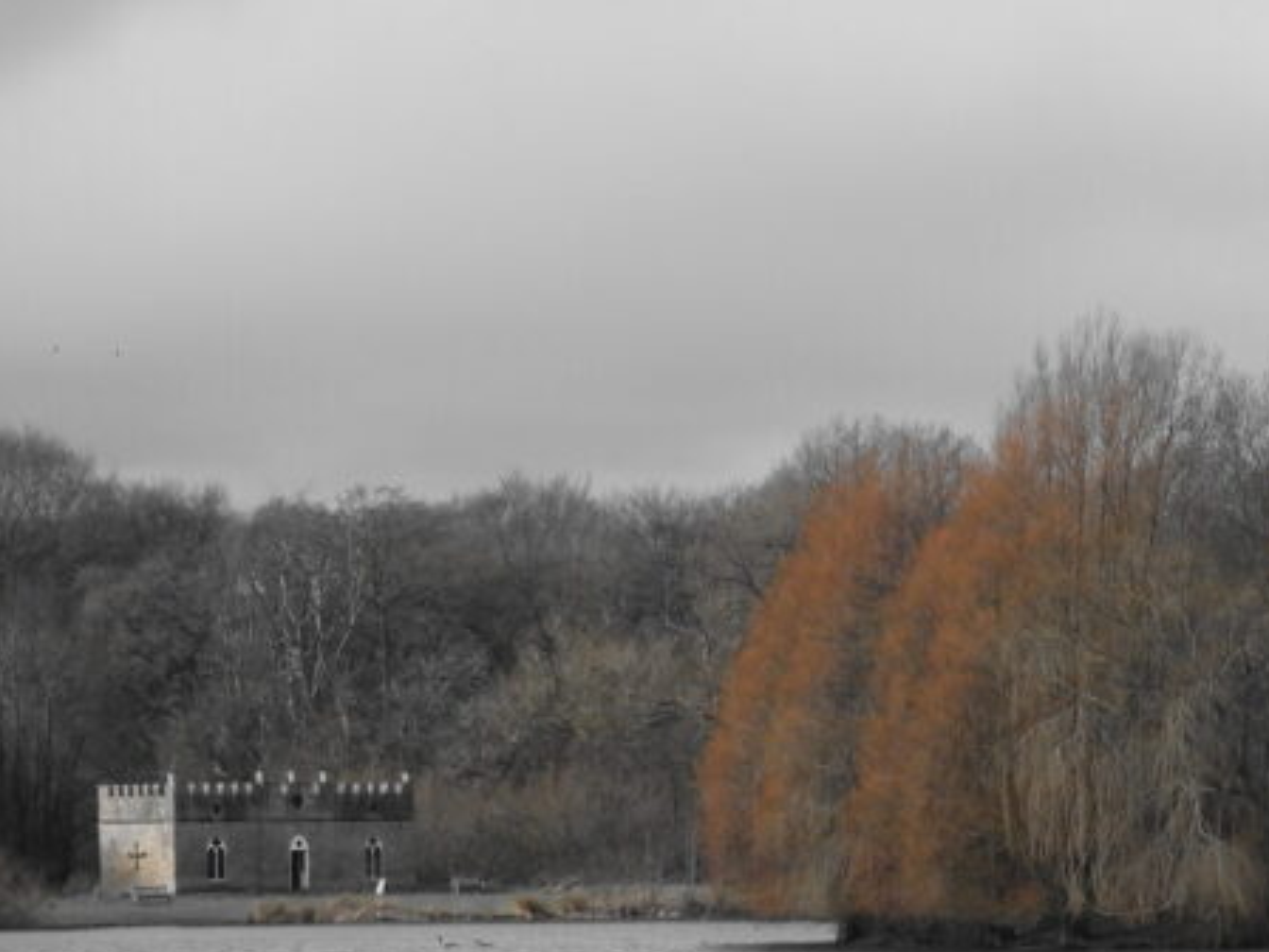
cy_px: 697
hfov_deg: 9.1
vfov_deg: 6.8
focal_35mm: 217
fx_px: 7955
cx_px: 1037
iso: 100
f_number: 4
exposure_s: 1/800
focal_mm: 17
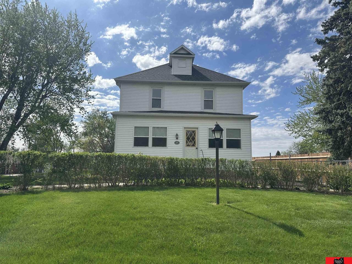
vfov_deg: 56.8
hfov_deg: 71.6
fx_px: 244
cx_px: 176
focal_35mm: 24
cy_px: 132
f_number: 1.78
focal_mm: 6.86
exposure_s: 1/8197
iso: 80
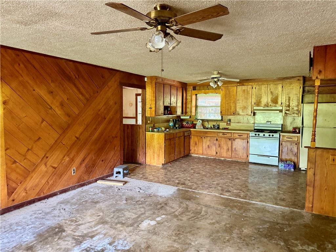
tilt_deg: -0.9
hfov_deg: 71.6
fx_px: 233
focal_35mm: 24
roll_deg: +0.6
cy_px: 126
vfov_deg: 56.8
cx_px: 168
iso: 800
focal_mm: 6.76
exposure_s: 1/35
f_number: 1.78
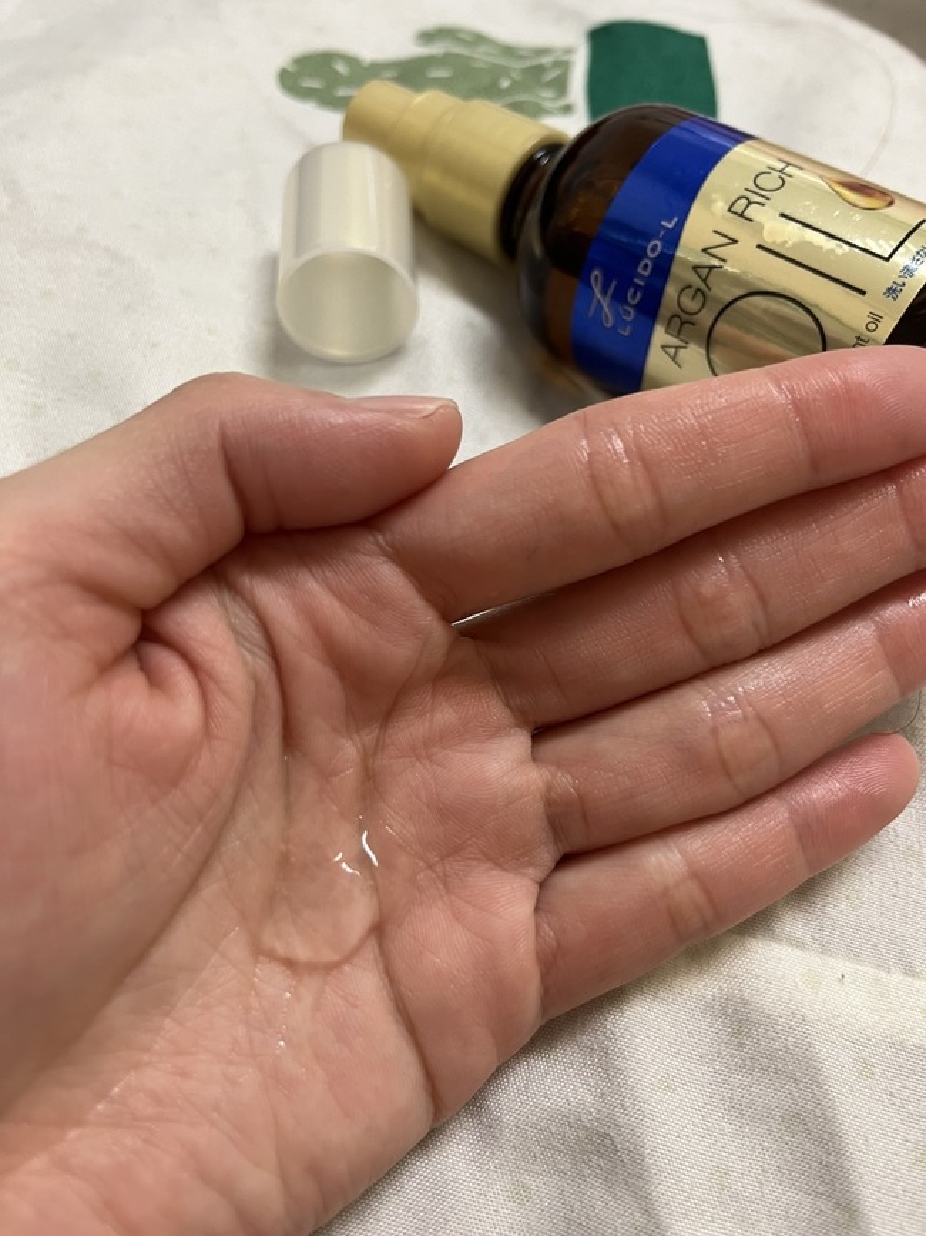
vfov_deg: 67.3
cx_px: 463
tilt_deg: -57.6
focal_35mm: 26
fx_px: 928
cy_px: 618
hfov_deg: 53.1
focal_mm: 5.1
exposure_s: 1/60
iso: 125
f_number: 1.6
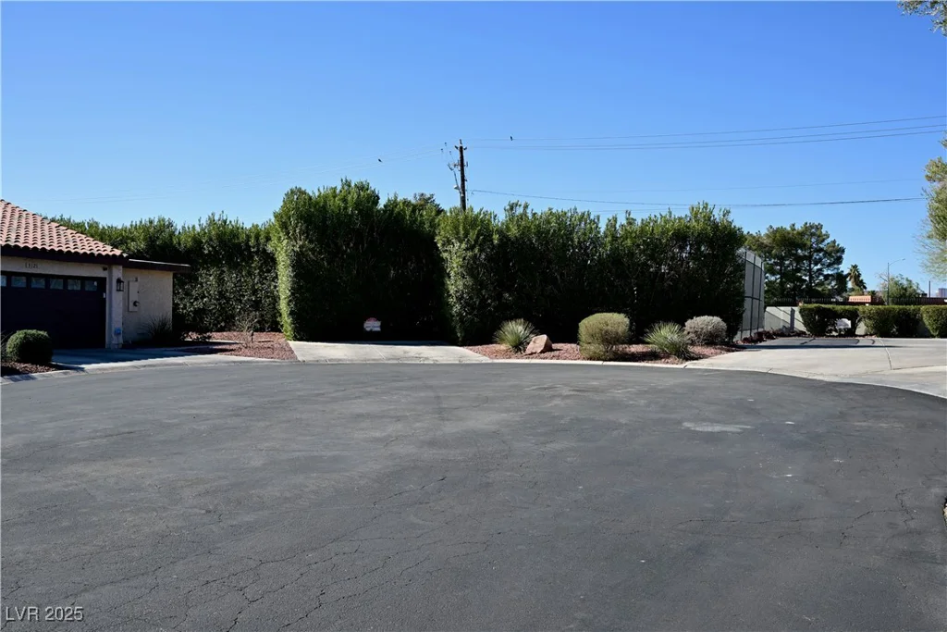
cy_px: 316
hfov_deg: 61.9
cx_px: 474
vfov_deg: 43.6
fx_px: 789
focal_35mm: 30
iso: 100
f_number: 14
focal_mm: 30
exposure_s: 1/60
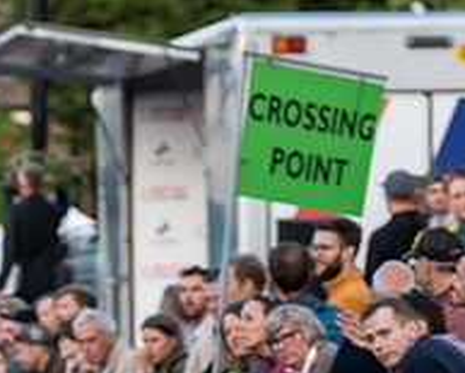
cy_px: 588
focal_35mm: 419
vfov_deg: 3.7
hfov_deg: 4.6
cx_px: -47
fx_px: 5775
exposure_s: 1/640
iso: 1000
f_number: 3.2
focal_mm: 113
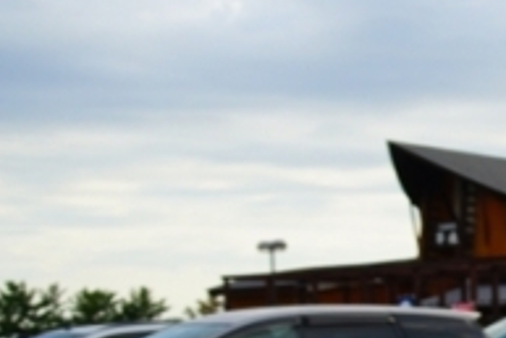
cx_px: 897
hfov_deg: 15.7
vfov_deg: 11.9
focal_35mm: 112
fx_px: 1575
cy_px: 451
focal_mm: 18
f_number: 4
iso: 200
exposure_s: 1/1000
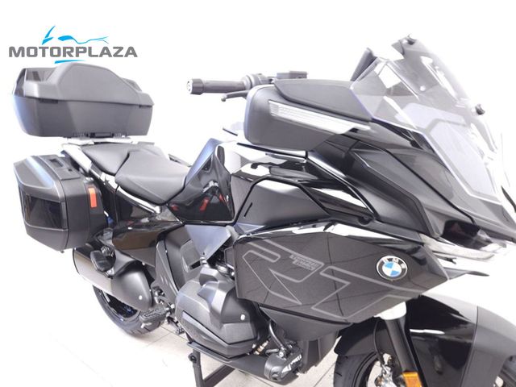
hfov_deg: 73.9
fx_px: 343
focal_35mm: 23
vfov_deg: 58.9
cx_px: 258
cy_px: 194
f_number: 1.8
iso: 125
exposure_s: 1/10
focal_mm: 5.4
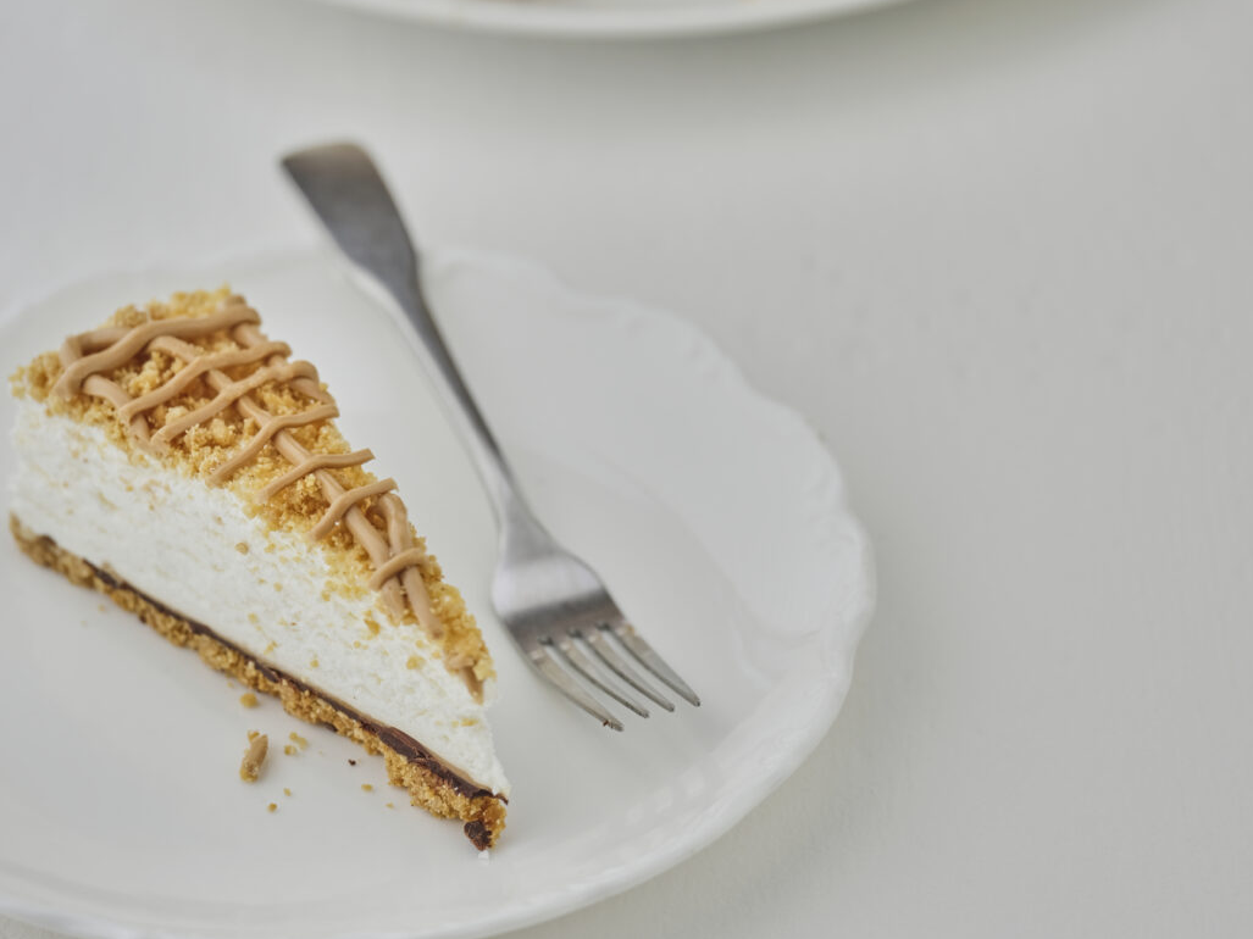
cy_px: 377
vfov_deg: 10.0
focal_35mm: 148
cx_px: 556
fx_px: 5357
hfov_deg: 13.3
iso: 100
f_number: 4
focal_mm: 120
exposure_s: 1/10
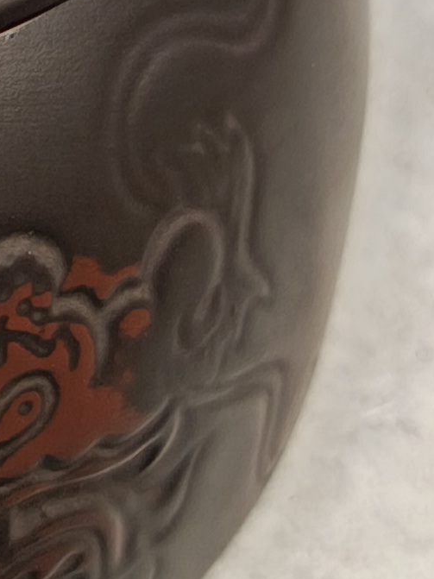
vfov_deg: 13.8
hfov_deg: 9.4
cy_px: 225
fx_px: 2391
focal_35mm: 143
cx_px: -534
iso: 373
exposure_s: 1/100
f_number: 1.75
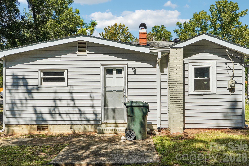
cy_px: 83
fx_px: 207
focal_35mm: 30
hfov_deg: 61.9
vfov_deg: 43.6
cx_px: 124
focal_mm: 20
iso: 100
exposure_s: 1/250
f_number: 8
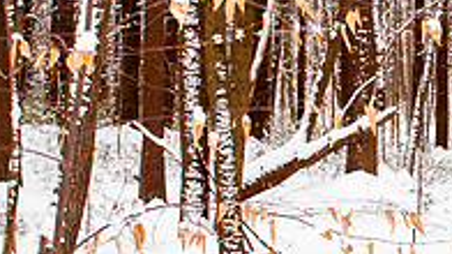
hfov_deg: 18.4
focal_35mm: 112
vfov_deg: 10.7
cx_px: 506
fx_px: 1342
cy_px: -29
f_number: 7.1
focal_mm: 24
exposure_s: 1/10
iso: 200
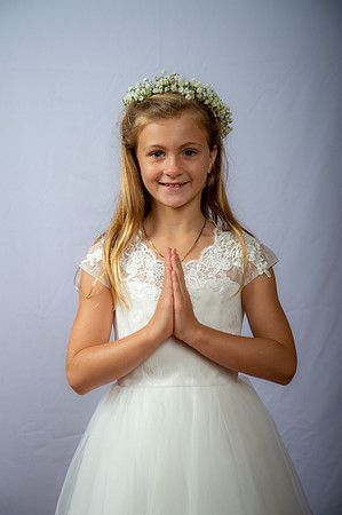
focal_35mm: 70
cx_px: 171
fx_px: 1000
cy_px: 258
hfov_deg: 19.4
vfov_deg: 28.9
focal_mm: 70
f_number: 6.3
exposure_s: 1/200
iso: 250
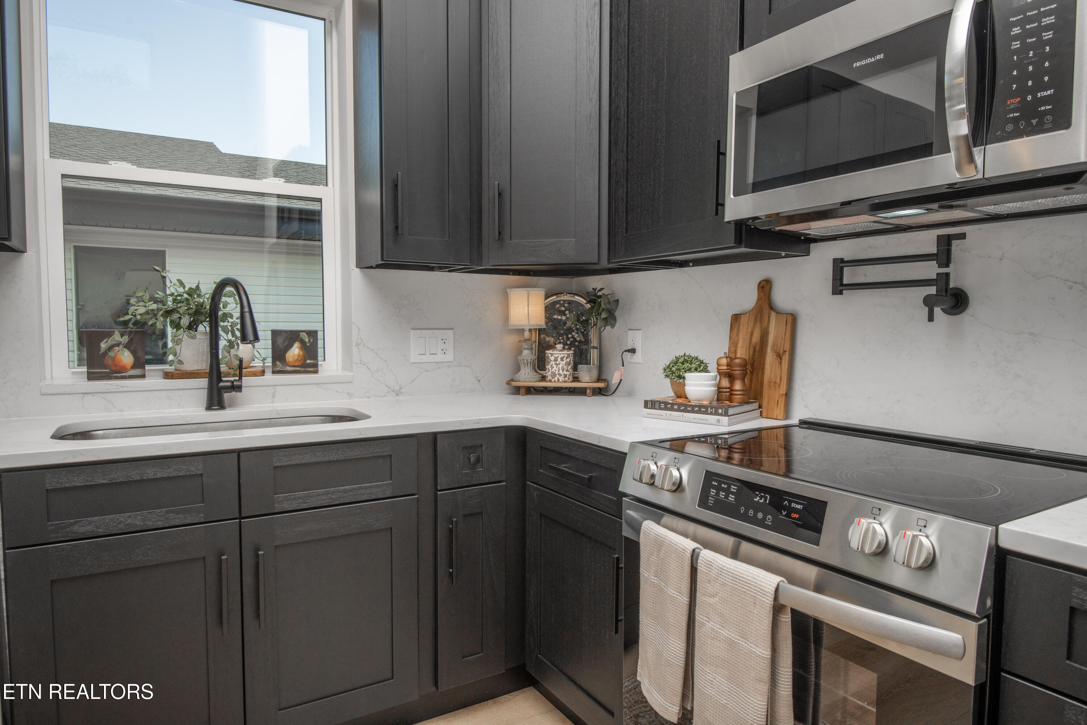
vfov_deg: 57.2
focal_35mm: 22
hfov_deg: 78.6
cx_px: 544
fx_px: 664
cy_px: 362
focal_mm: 22
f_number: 9
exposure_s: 1/250
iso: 400
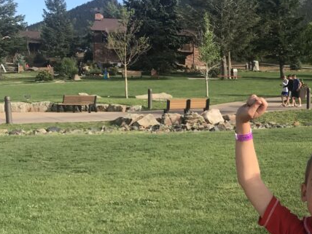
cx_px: 335
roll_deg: +2.3
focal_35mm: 67
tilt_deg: +1.3
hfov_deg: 26.8
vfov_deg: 21.9
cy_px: 149
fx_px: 604
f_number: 1.8
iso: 20
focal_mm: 3.99
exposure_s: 1/785
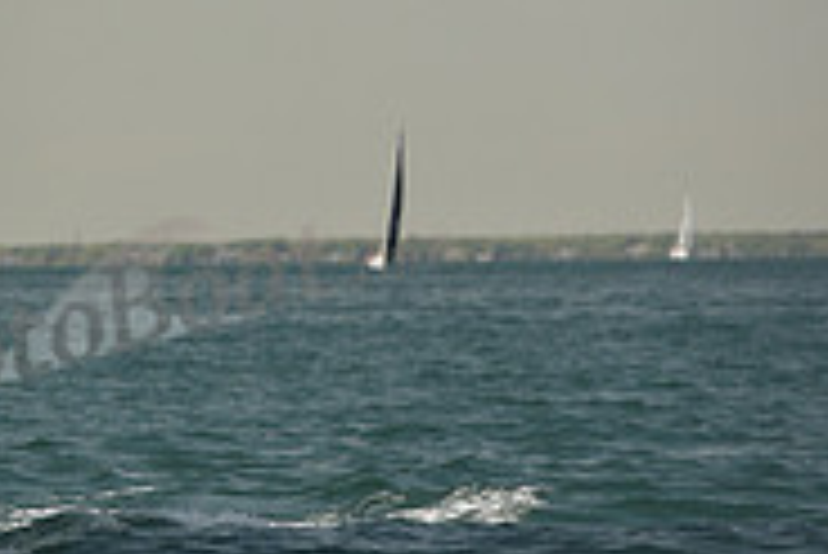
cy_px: 142
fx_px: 12314
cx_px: -410
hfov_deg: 3.8
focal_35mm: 535
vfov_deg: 2.6
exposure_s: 1/800
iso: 250
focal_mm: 170
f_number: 5.6
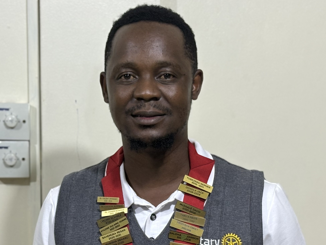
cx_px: 150
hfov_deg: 18.2
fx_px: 1017
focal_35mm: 108
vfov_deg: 13.6
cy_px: 213
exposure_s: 1/50
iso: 125
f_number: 1.6
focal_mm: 5.96
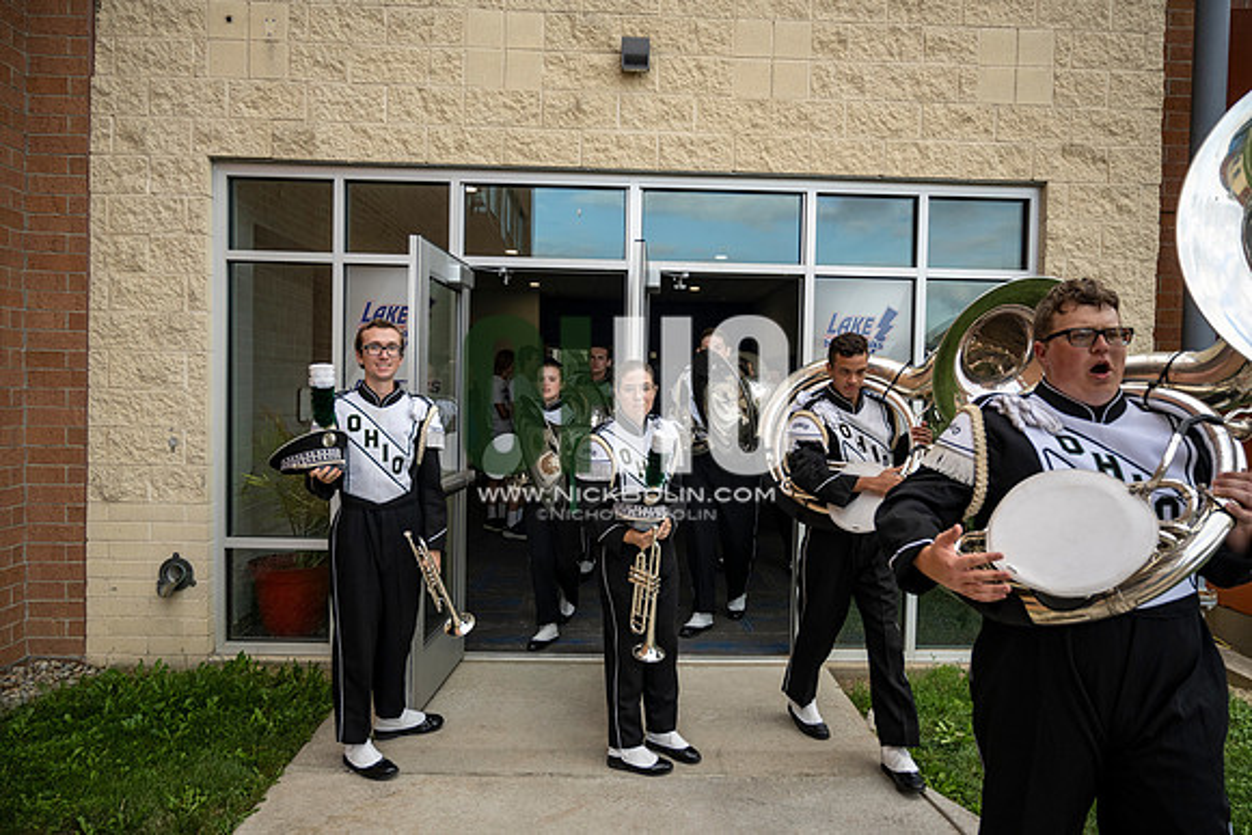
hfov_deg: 73.7
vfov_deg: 53.2
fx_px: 835
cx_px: 626
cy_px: 418
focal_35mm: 24
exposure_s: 1/800
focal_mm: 24
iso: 400
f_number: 4
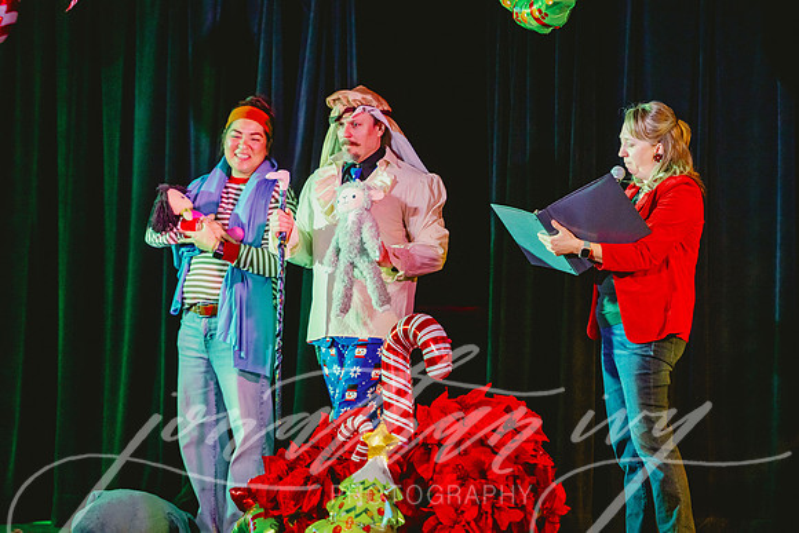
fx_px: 4128
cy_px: 242
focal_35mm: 186
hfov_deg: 11.1
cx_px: 437
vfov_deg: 7.4
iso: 2000
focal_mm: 170
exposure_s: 1/320
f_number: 2.8
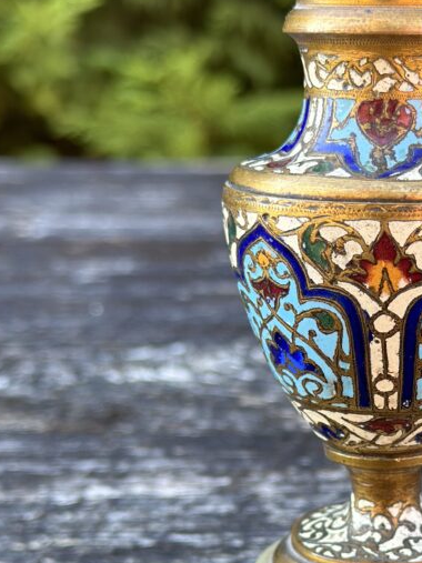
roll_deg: -0.2
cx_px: 398
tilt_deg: -11.8
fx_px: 1577
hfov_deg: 15.0
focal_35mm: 97
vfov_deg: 20.2
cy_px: 340
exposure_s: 1/133
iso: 64
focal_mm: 6.86
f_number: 1.78
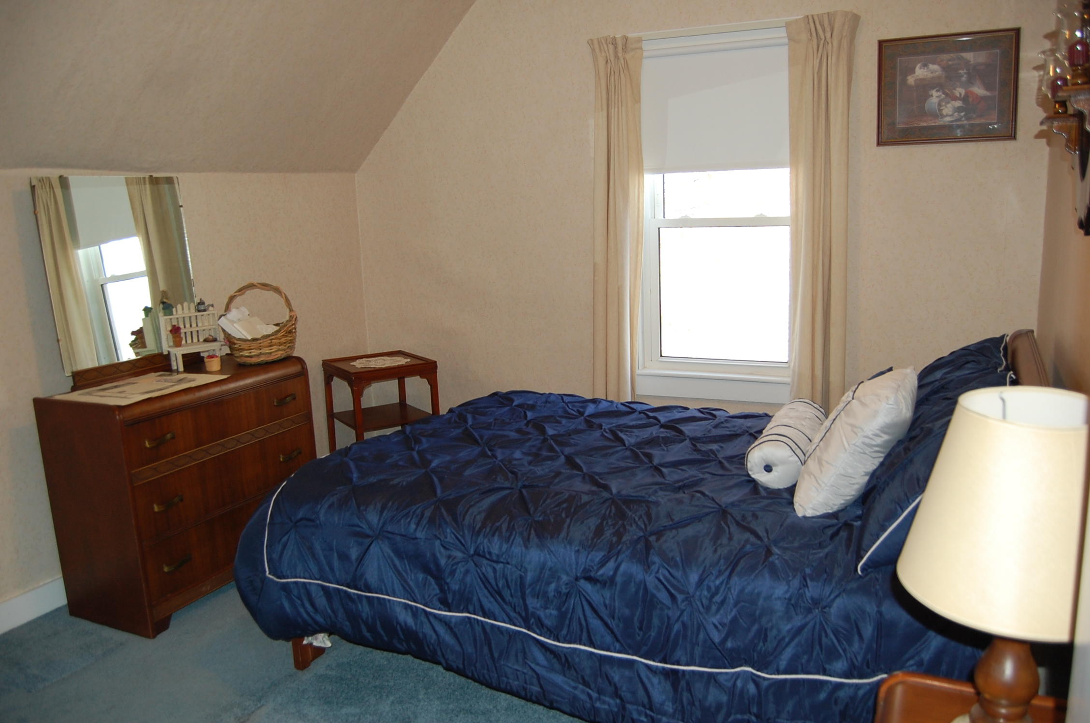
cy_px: 362
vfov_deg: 47.8
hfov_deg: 67.5
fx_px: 816
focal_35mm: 27
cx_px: 545
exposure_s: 1/60
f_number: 3.5
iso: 400
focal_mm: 18
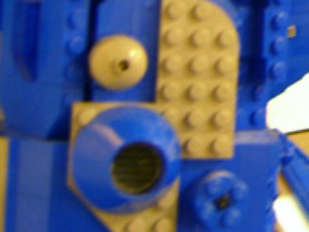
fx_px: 1430
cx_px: 550
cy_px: -178
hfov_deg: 11.5
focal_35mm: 160
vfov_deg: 8.9
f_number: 2.8
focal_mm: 7.9
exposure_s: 1/10
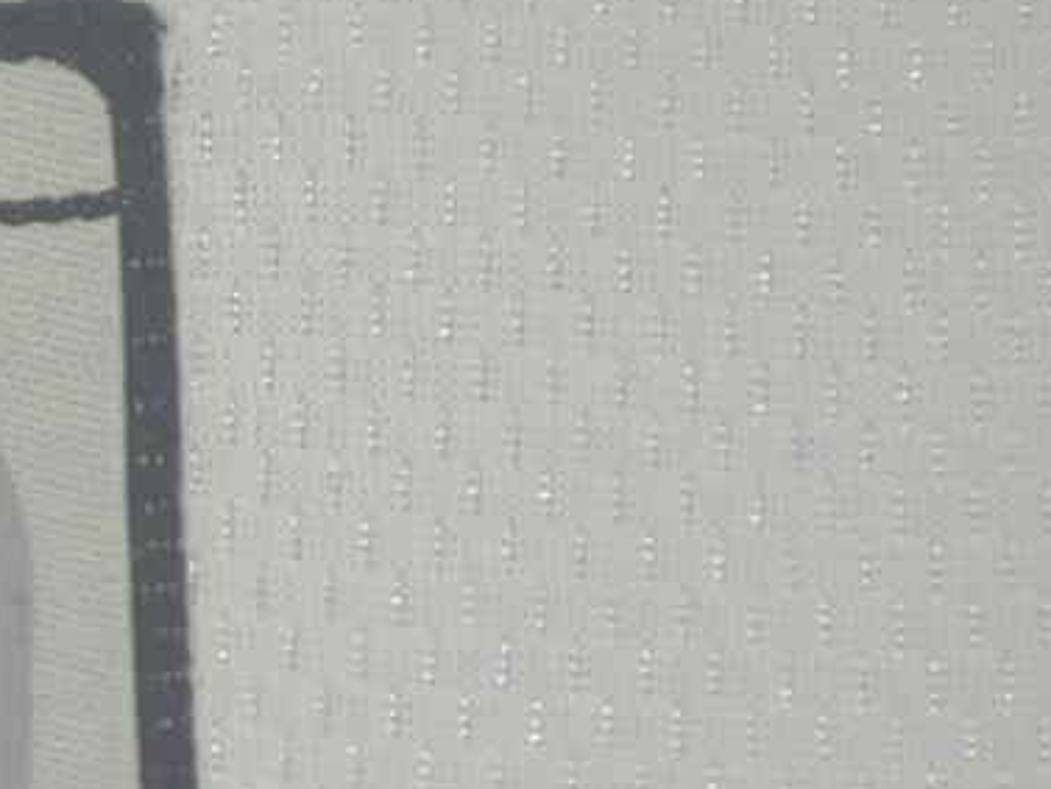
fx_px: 6906
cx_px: -201
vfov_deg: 6.5
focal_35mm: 227
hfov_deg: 8.6
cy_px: 761
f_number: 5.6
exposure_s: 1/80
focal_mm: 55
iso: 200
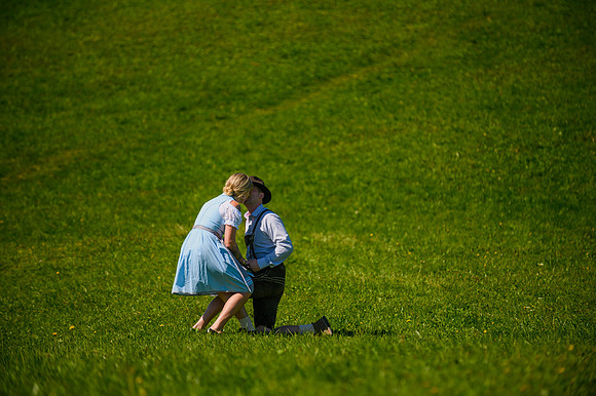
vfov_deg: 6.9
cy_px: 198
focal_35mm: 200
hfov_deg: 10.3
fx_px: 3309
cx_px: 298
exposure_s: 1/1600
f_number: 3.5
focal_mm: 200
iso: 100
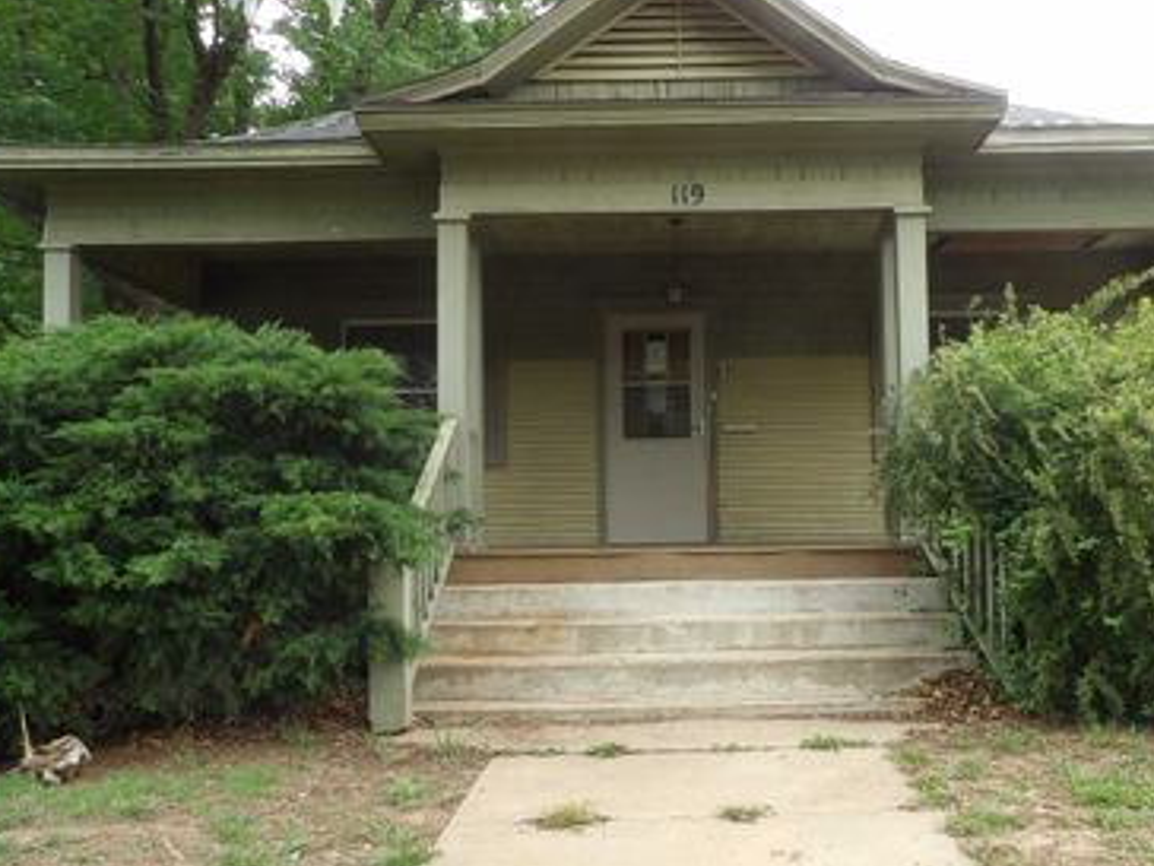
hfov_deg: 55.2
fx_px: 1100
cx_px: 647
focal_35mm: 33
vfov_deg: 42.8
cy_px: 496
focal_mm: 4.3
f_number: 3.2
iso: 100
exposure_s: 1/143
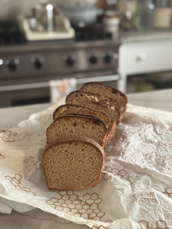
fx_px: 318
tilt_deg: -21.2
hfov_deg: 30.3
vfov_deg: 39.7
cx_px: 86
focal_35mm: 48
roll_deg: +1.0
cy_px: 114
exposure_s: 1/35
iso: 500
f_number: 1.78
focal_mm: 6.76
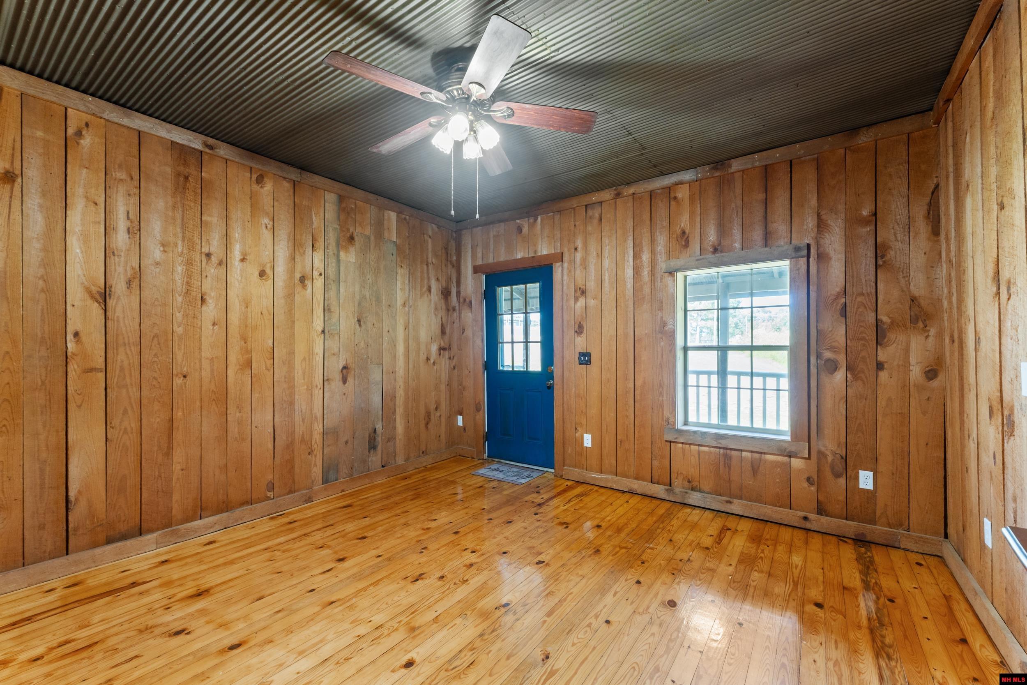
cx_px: 514
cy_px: 342
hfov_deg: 100.4
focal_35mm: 15
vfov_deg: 77.3
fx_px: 428
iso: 400
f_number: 7.1
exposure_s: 1/2.5
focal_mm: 10
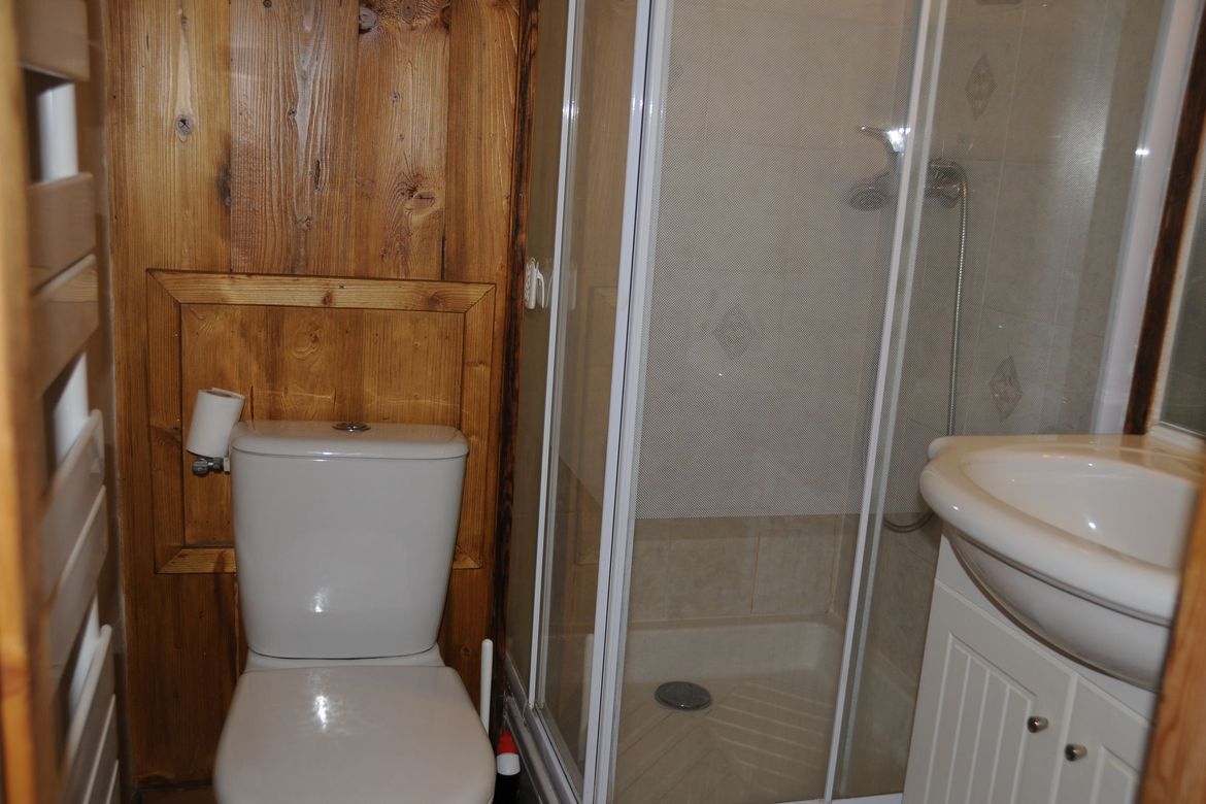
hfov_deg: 57.2
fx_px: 1105
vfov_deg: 40.0
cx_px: 603
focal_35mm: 33
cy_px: 402
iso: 200
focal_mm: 22
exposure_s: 1/60
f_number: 3.8
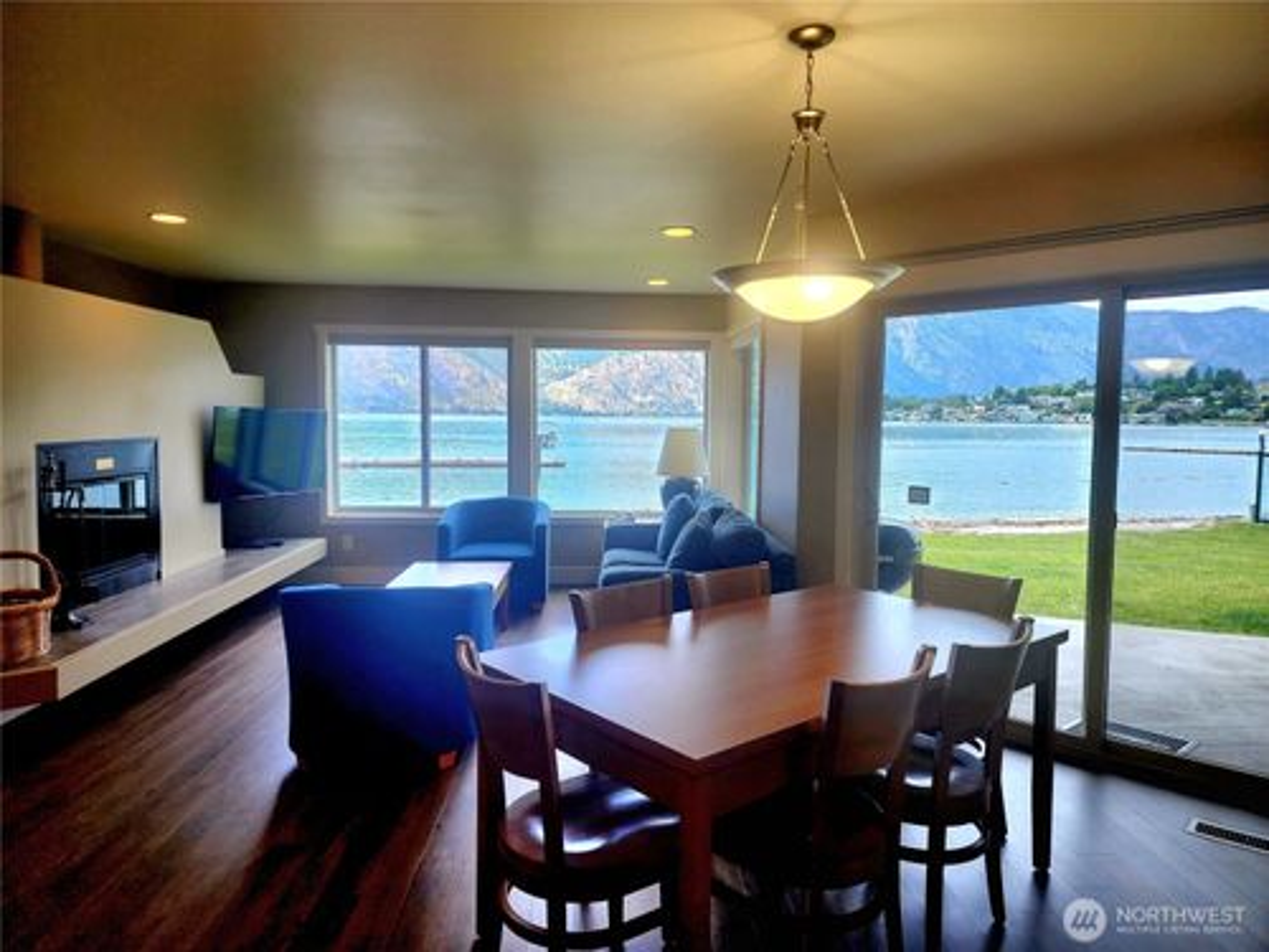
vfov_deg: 58.9
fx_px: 843
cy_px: 476
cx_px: 634
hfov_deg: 73.9
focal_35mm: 23
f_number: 1.8
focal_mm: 6.4
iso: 20
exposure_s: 1/120
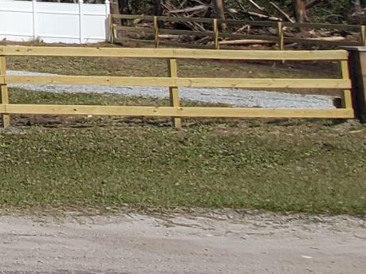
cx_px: -502
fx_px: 898
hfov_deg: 14.8
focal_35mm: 85
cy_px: -159
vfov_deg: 15.7
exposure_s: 1/1509
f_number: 2.2
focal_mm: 1.8
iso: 50
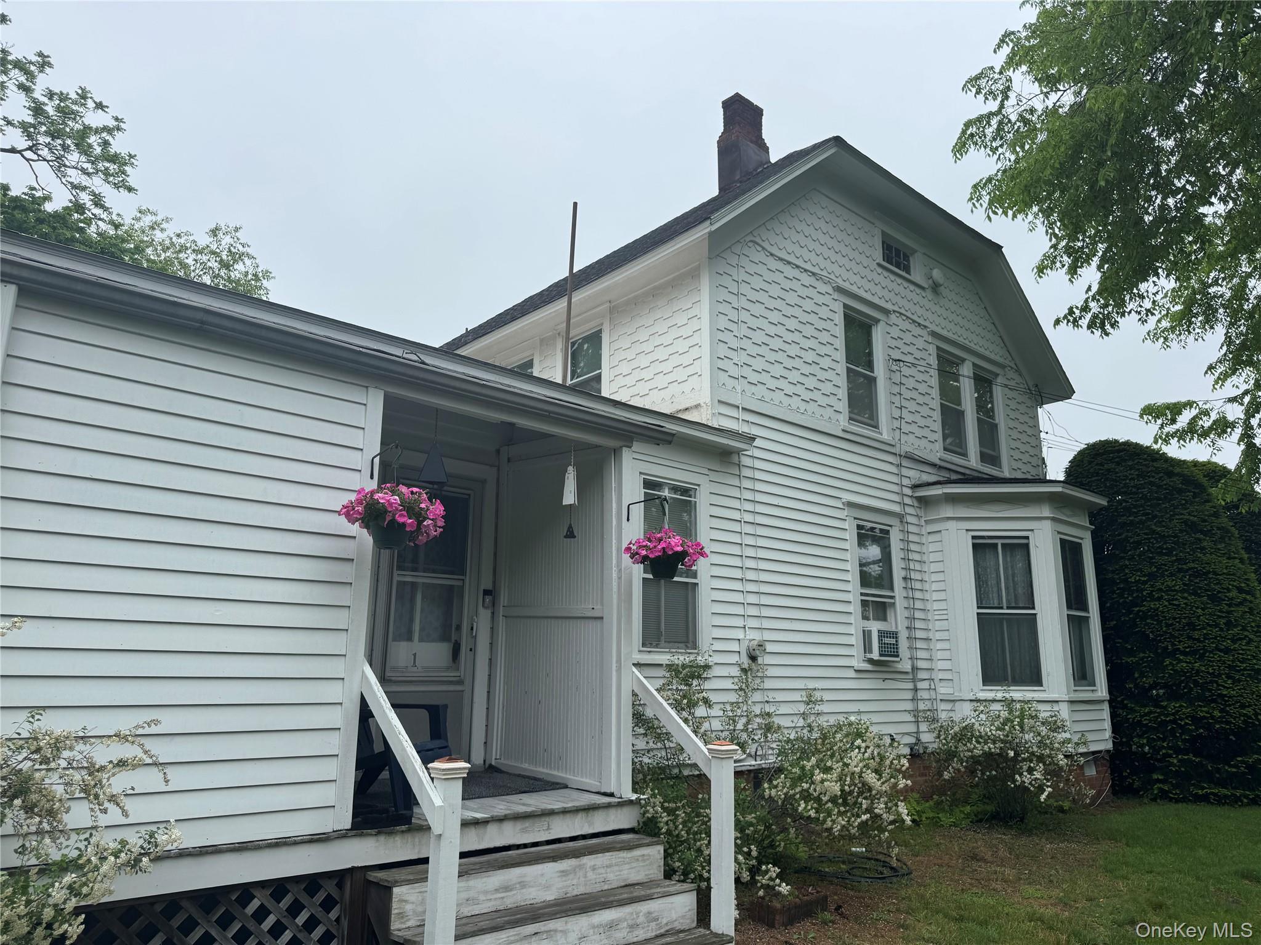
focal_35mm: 24
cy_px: 472
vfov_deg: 56.8
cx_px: 630
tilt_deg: +13.1
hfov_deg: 71.6
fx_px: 874
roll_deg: -1.3
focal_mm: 6.76
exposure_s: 1/2506
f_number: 1.78
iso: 80
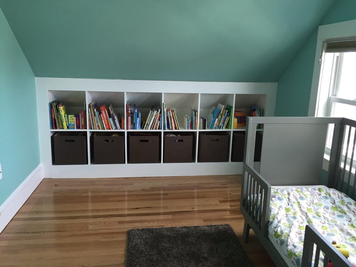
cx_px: 178
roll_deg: -1.3
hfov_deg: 61.7
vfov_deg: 48.2
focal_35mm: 29
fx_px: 298
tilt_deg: -12.7
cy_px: 134
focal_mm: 4.15
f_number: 2.2
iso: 40
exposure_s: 1/33
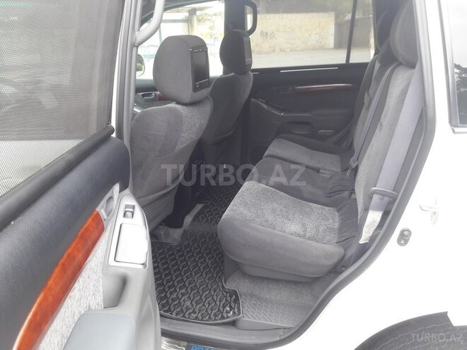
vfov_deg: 49.7
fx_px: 378
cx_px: 234
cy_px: 175
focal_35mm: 28
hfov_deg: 63.4
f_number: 1.9
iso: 40
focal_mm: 3.7
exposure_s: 1/100
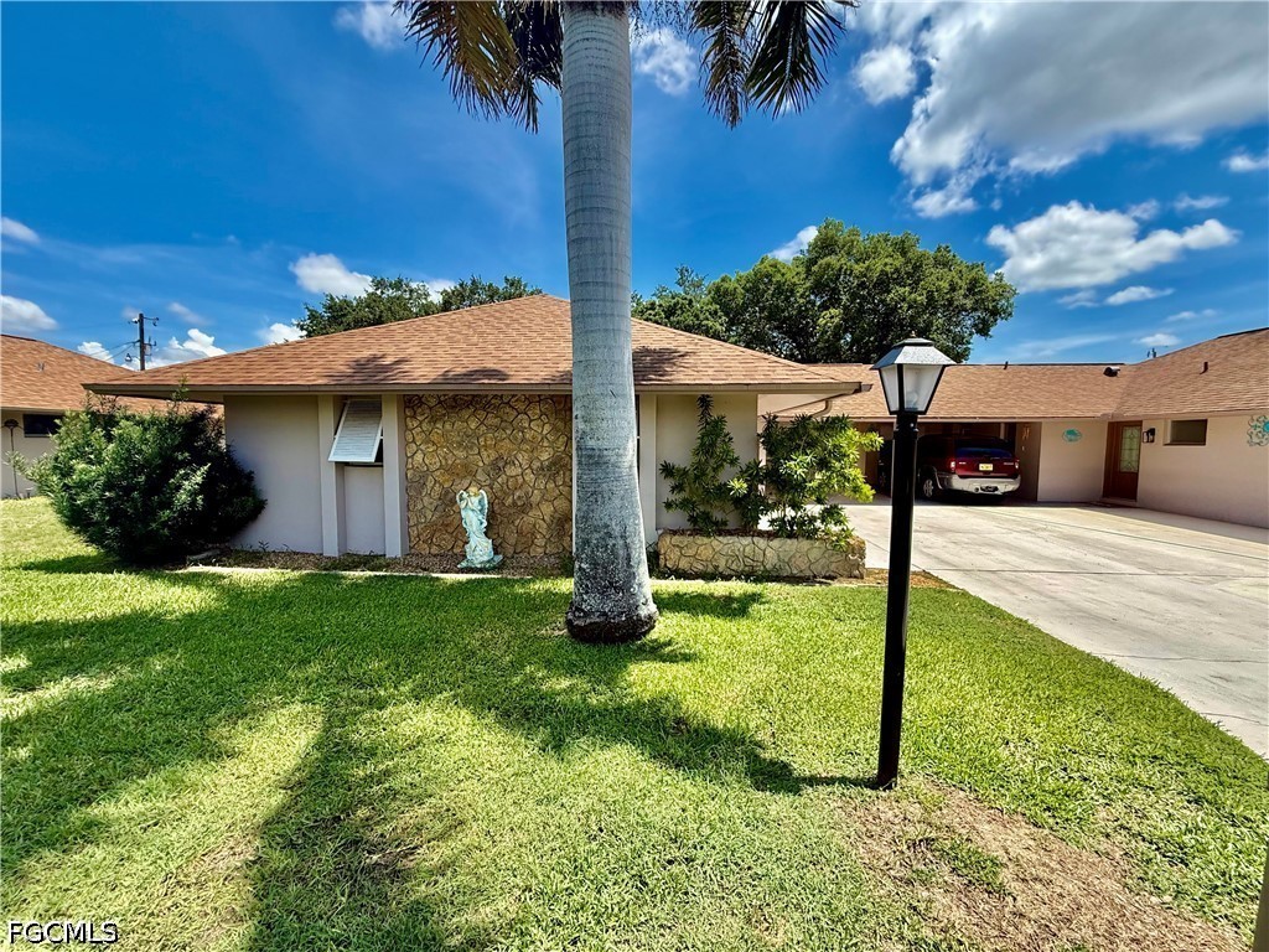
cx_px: 634
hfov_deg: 102.1
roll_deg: -0.8
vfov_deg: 85.7
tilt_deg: -3.9
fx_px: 513
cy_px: 476
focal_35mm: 14
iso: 64
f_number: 2.2
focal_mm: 2.22
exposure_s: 1/1211
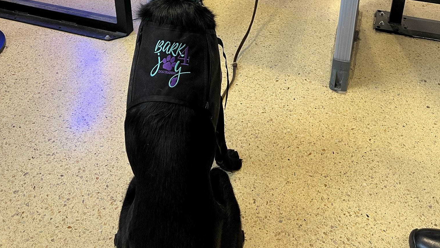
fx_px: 443
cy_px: -34
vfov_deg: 28.0
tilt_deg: -24.0
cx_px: 219
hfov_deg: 52.8
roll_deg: +2.3
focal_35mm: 38
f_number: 1.5
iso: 160
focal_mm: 5.7
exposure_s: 1/60
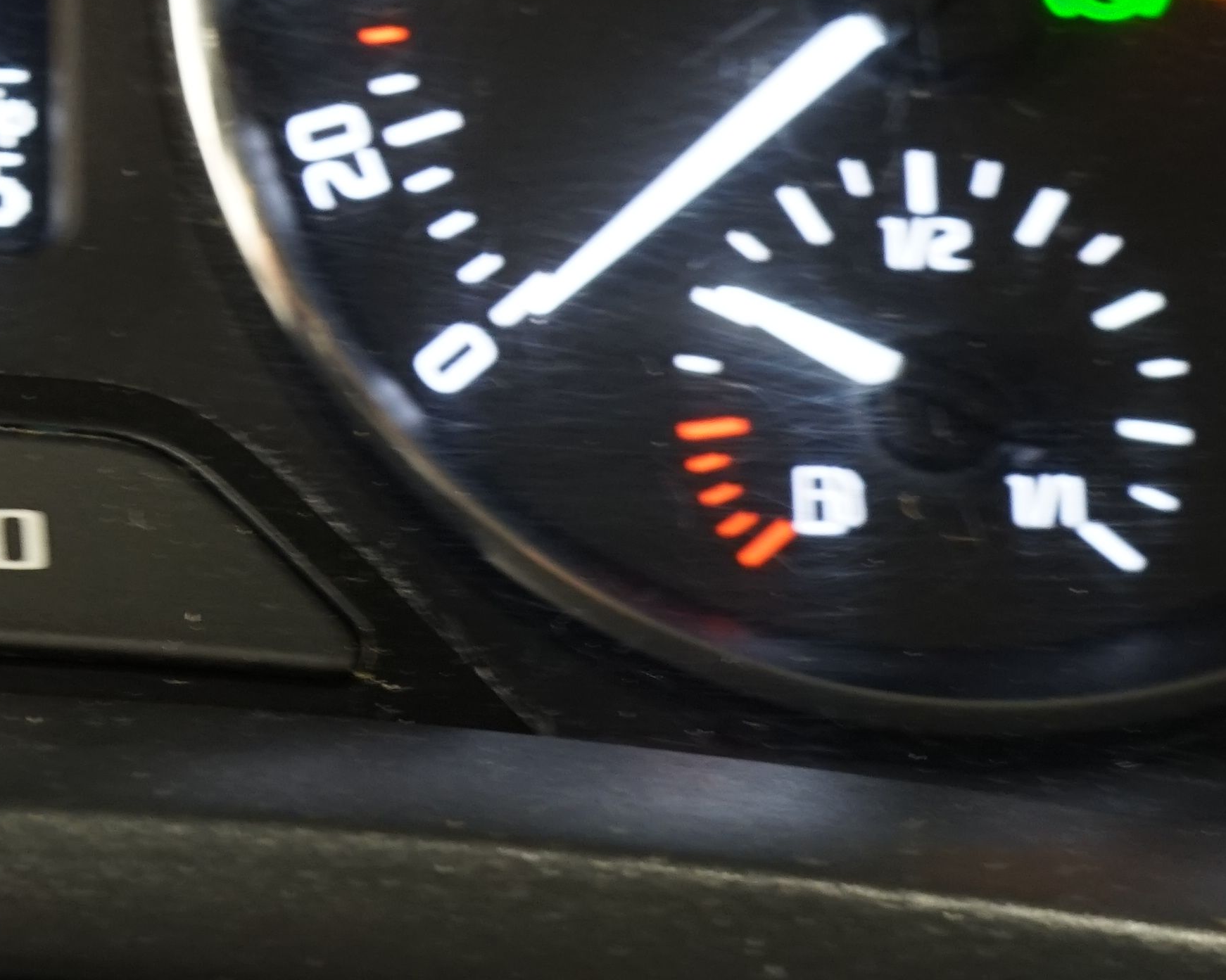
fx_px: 3519
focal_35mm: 97
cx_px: -320
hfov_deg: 18.5
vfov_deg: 15.6
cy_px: 46
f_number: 11
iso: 800
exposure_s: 1
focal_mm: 30
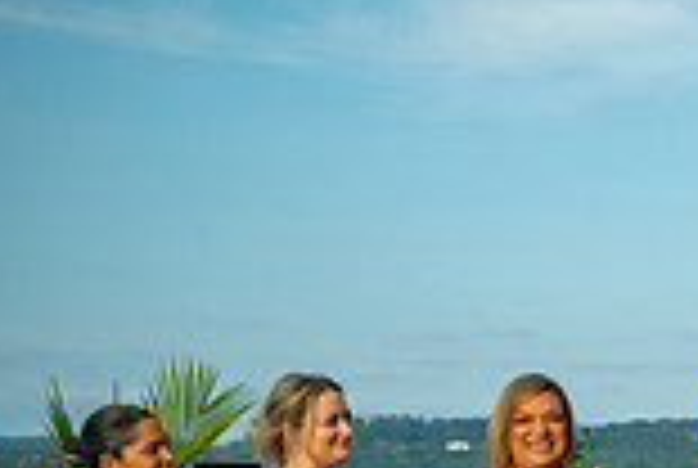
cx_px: 1188
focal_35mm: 161
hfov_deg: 11.9
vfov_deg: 8.5
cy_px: 528
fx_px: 3128
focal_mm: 40
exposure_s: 1/8000
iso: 800
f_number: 4
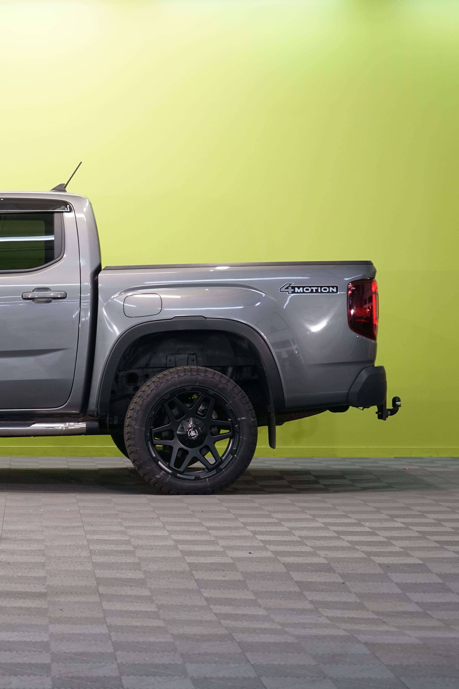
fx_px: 1874
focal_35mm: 98
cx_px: -58
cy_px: 345
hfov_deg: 13.6
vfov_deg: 20.8
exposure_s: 1/30
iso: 500
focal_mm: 65
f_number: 5.6
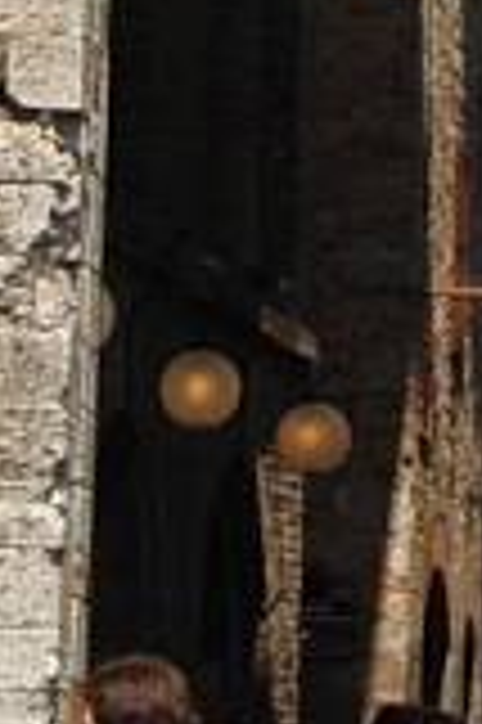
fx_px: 7064
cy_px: -418
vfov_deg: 5.8
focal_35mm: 351
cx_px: 685
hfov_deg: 3.9
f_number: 11
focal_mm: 38
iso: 200
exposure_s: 1/400
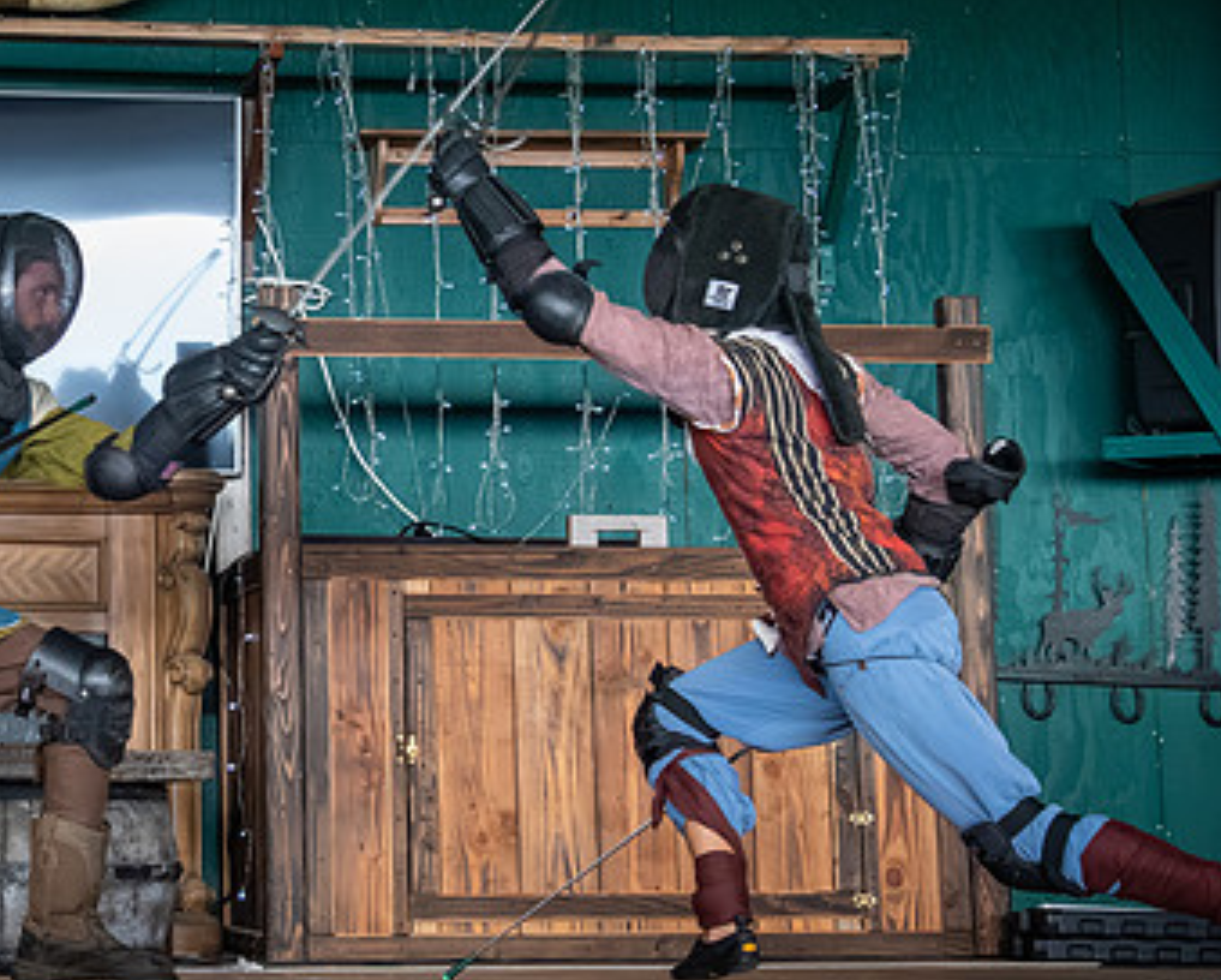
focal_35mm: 87
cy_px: 380
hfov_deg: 21.6
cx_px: 174
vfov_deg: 17.7
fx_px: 3148
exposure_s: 1/320
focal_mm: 38
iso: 8000
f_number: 5.6
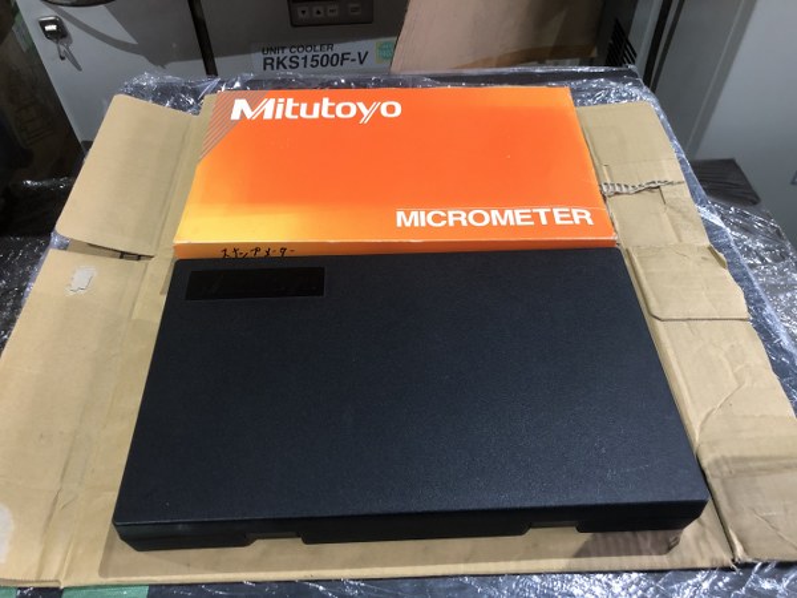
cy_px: 299
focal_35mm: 28
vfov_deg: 49.7
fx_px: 645
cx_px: 398
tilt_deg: -49.2
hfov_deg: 63.4
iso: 64
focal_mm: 3.99
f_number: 1.8
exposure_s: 1/15
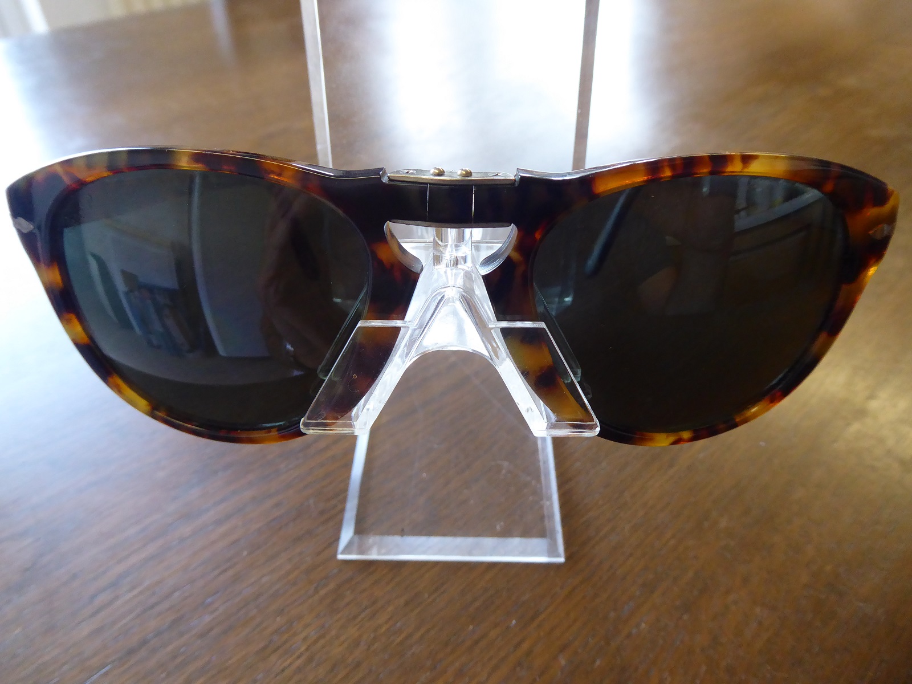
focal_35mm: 25
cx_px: 456
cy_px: 342
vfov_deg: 54.9
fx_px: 659
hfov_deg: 69.4
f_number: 3.3
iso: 400
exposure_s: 1/50
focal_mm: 4.3
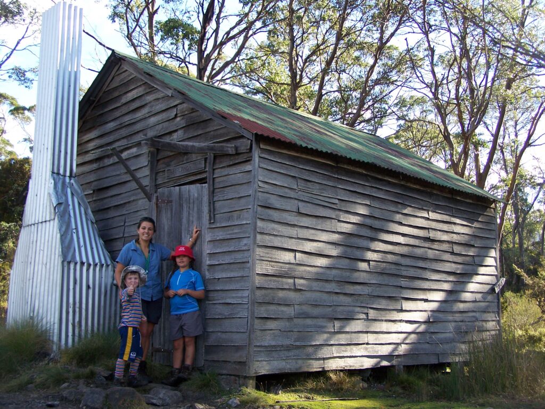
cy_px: 204
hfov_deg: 39.6
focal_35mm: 48
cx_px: 272
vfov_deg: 30.3
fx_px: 756
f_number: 3
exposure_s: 1/160
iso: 80
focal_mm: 8
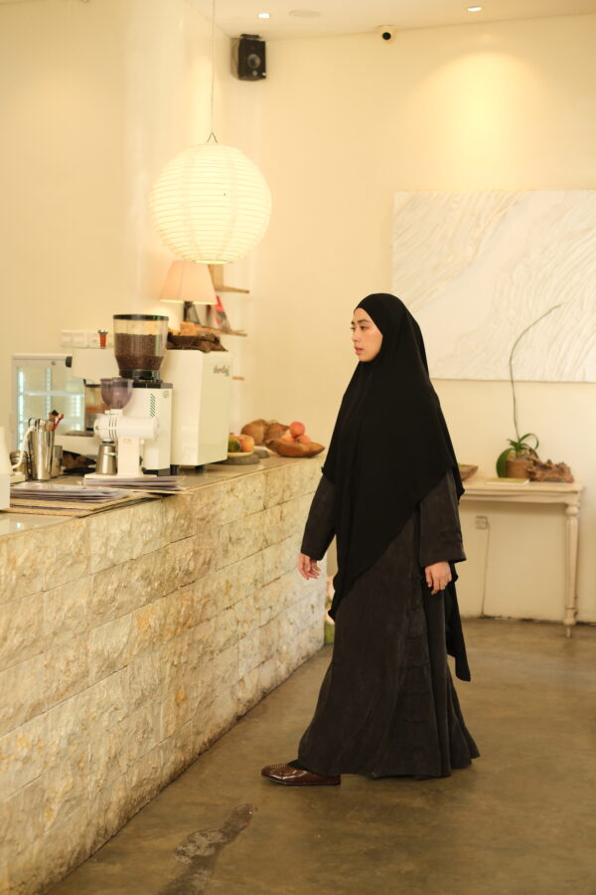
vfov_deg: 37.5
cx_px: 298
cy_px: 448
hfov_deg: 25.5
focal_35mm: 53
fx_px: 1316
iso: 800
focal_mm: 35
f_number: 2
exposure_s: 1/250
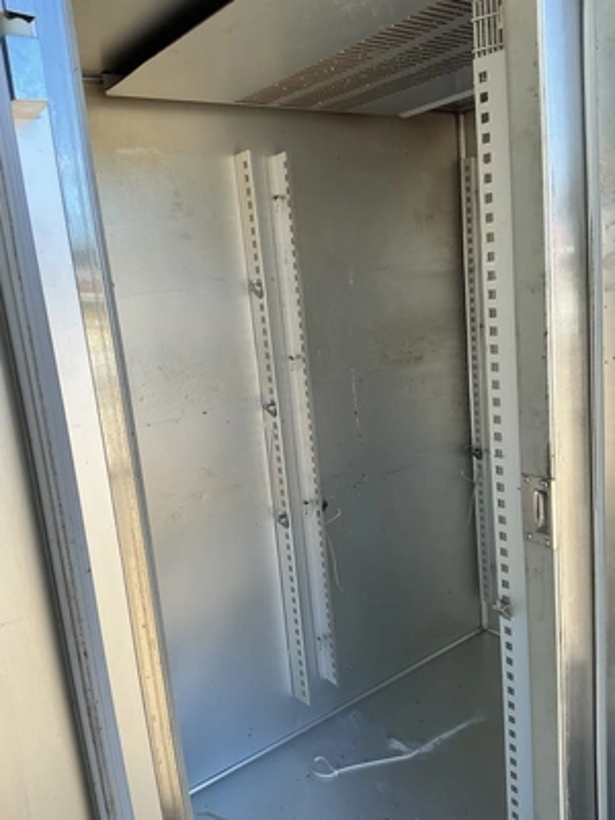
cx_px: 308
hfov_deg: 49.7
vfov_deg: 63.4
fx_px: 663
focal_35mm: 28
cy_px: 410
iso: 20
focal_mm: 3
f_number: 1.8
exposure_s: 1/192
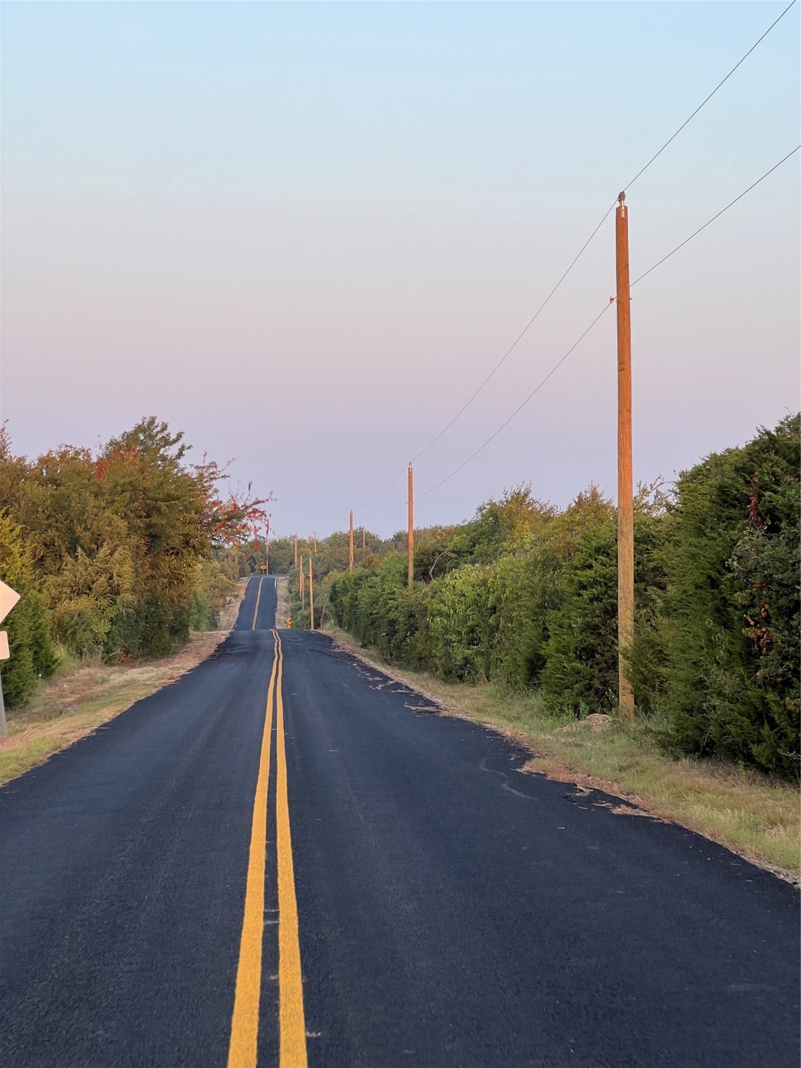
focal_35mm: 77
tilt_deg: -3.5
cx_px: 400
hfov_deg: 19.1
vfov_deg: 25.3
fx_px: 2376
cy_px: 534
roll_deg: -2.5
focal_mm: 9
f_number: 2.8
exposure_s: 1/99
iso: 32
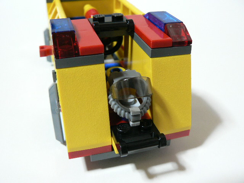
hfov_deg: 51.4
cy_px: 92
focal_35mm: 36
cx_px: 122
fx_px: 254
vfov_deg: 39.7
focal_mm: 6
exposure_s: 1/10
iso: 200
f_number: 2.8
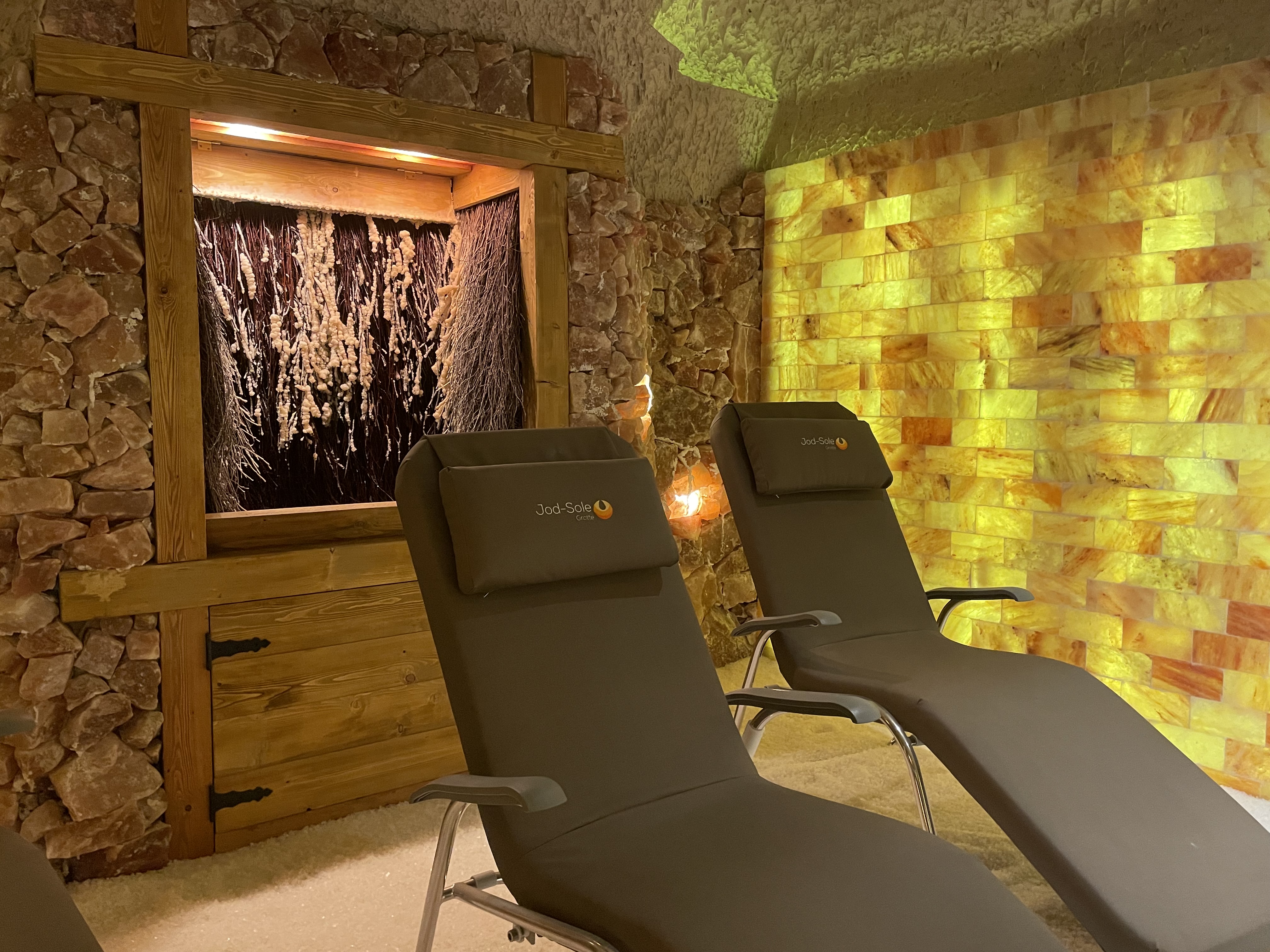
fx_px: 954
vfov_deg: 53.1
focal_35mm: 26
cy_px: 476
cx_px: 635
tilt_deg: -4.8
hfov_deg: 67.3
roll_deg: +0.6
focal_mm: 4.2
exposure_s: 1/33
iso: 500
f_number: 1.6
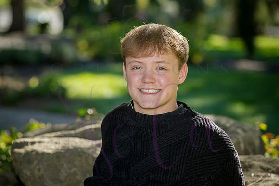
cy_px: 93
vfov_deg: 9.5
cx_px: 140
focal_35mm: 145
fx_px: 1124
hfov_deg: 14.2
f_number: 5
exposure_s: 1/640
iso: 800
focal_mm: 145
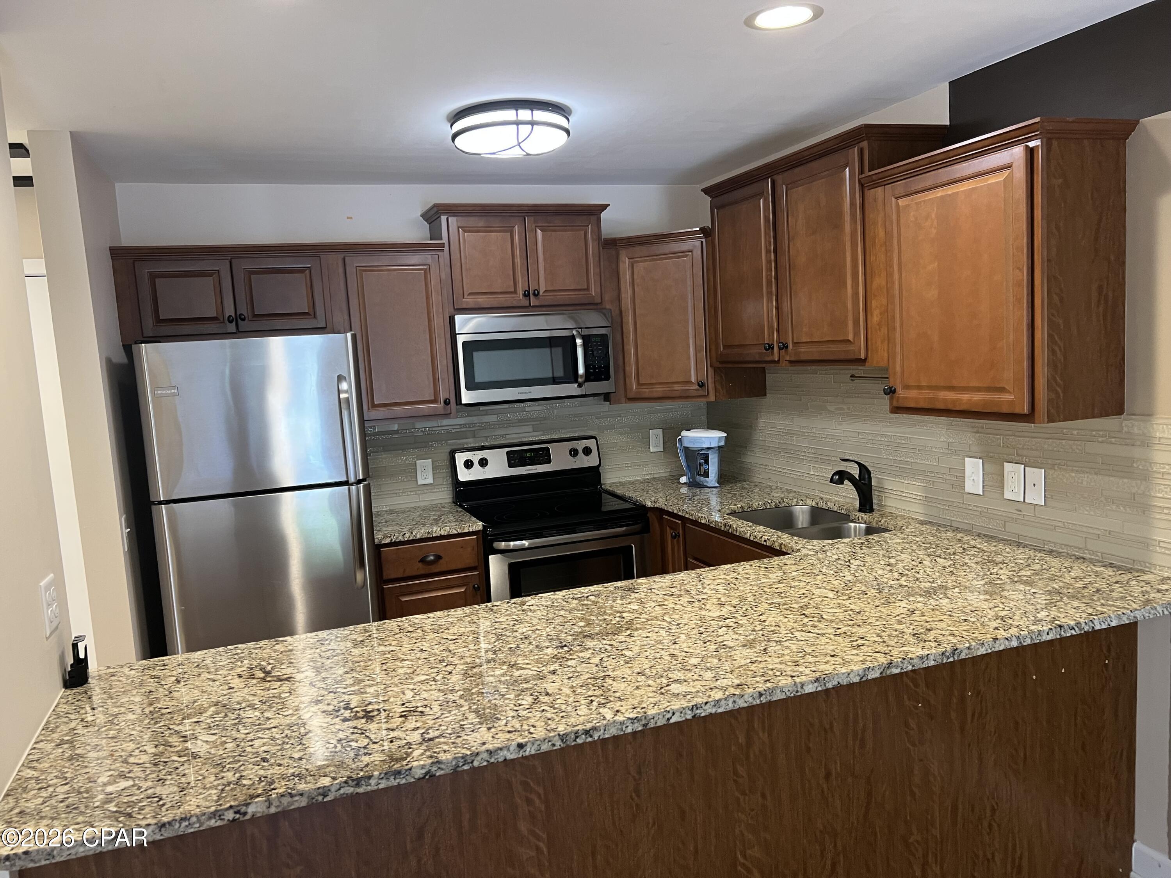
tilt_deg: -6.8
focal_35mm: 26
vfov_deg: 53.1
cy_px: 439
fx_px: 880
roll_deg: +3.8
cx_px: 586
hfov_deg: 67.3
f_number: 1.5
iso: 200
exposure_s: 1/60
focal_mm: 5.7
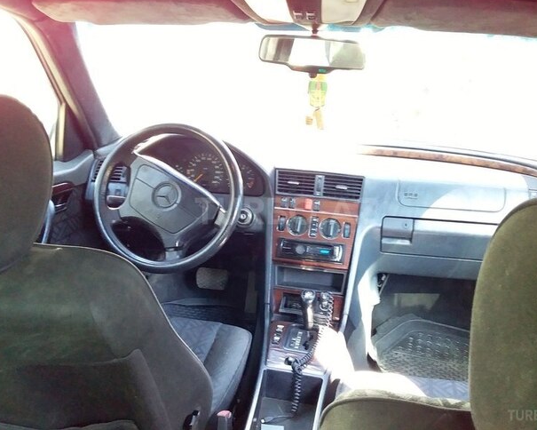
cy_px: 211
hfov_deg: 54.2
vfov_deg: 44.5
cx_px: 286
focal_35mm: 33
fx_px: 524
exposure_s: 1/25
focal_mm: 3.3
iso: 250
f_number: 2.2
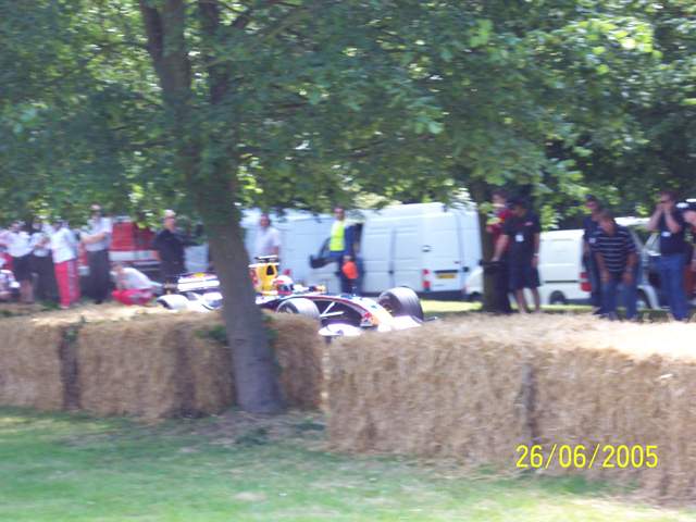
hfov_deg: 17.3
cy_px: 261
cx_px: 348
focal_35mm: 114
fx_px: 2292
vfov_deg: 13.0
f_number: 4.8
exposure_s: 1/90
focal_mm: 24
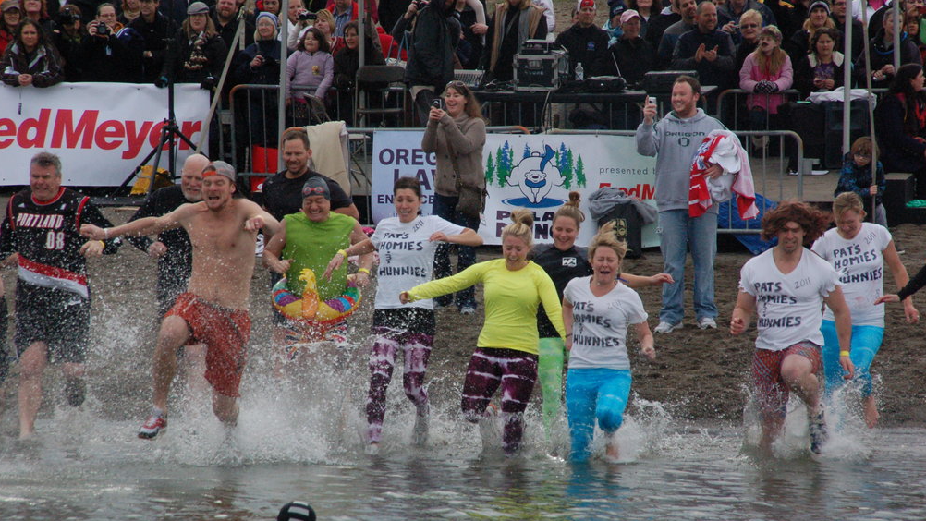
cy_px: 299
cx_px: 460
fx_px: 5318
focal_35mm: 217
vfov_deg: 5.6
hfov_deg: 10.0
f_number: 7.1
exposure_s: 1/800
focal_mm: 135
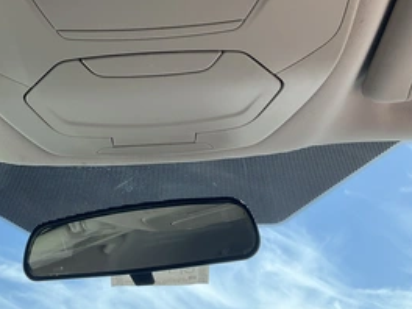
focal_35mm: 44
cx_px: 134
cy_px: 108
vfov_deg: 32.6
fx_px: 524
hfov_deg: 42.3
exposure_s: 1/425
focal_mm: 3
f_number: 1.8
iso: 25
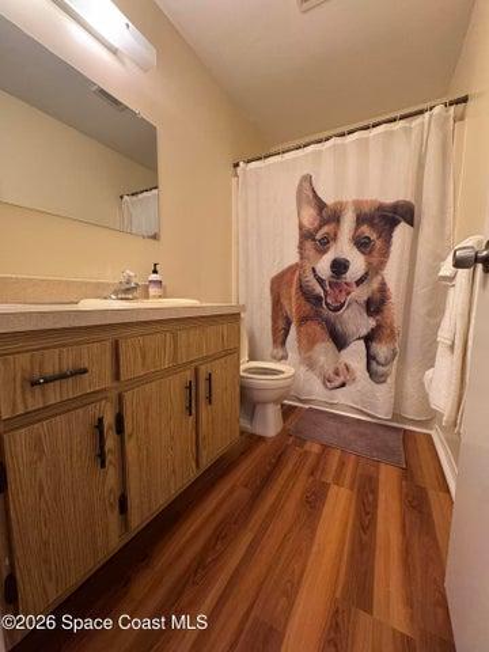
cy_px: 326
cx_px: 244
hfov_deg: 85.7
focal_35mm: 14
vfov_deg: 102.1
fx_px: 264
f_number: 2.2
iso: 640
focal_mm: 2.22
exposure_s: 1/60
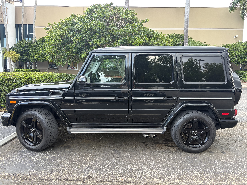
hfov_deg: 67.3
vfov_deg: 53.1
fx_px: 186
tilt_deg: -4.0
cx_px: 124
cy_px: 92
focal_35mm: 26
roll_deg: -1.2
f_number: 1.6
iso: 50
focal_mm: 5.96
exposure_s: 1/122
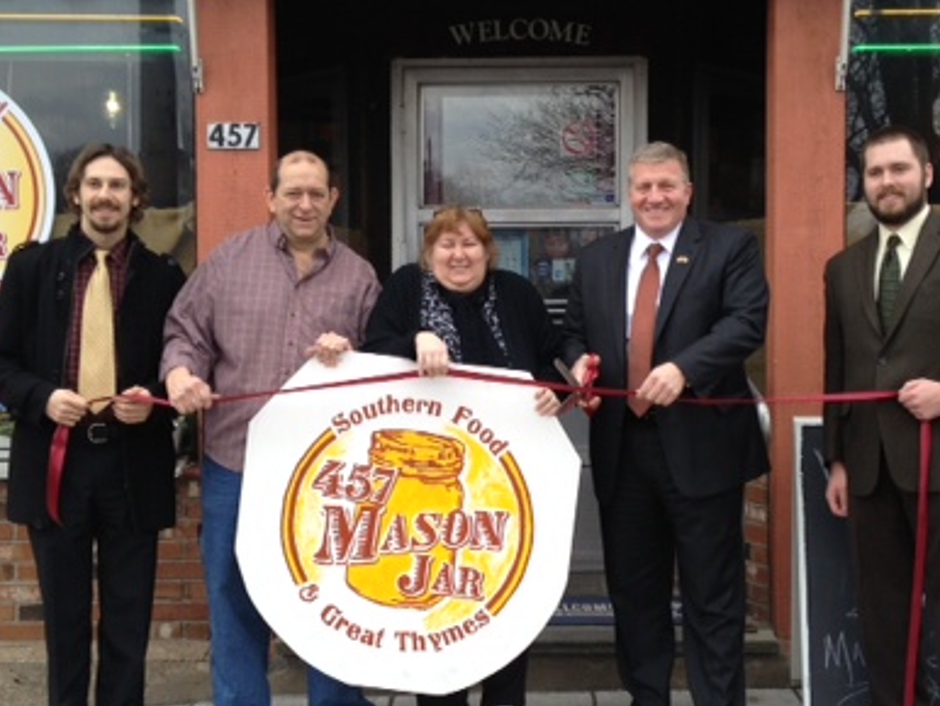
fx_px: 1576
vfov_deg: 25.2
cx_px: 524
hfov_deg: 33.2
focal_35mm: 58
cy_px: 387
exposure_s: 1/129
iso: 50
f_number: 2.4
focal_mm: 4.28
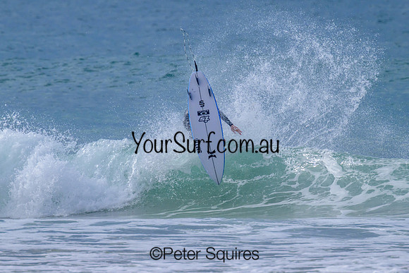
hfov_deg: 1.9
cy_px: 120
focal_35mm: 1098
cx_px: 213
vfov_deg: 1.3
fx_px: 12474
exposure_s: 1/2000
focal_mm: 800
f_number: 11
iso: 720
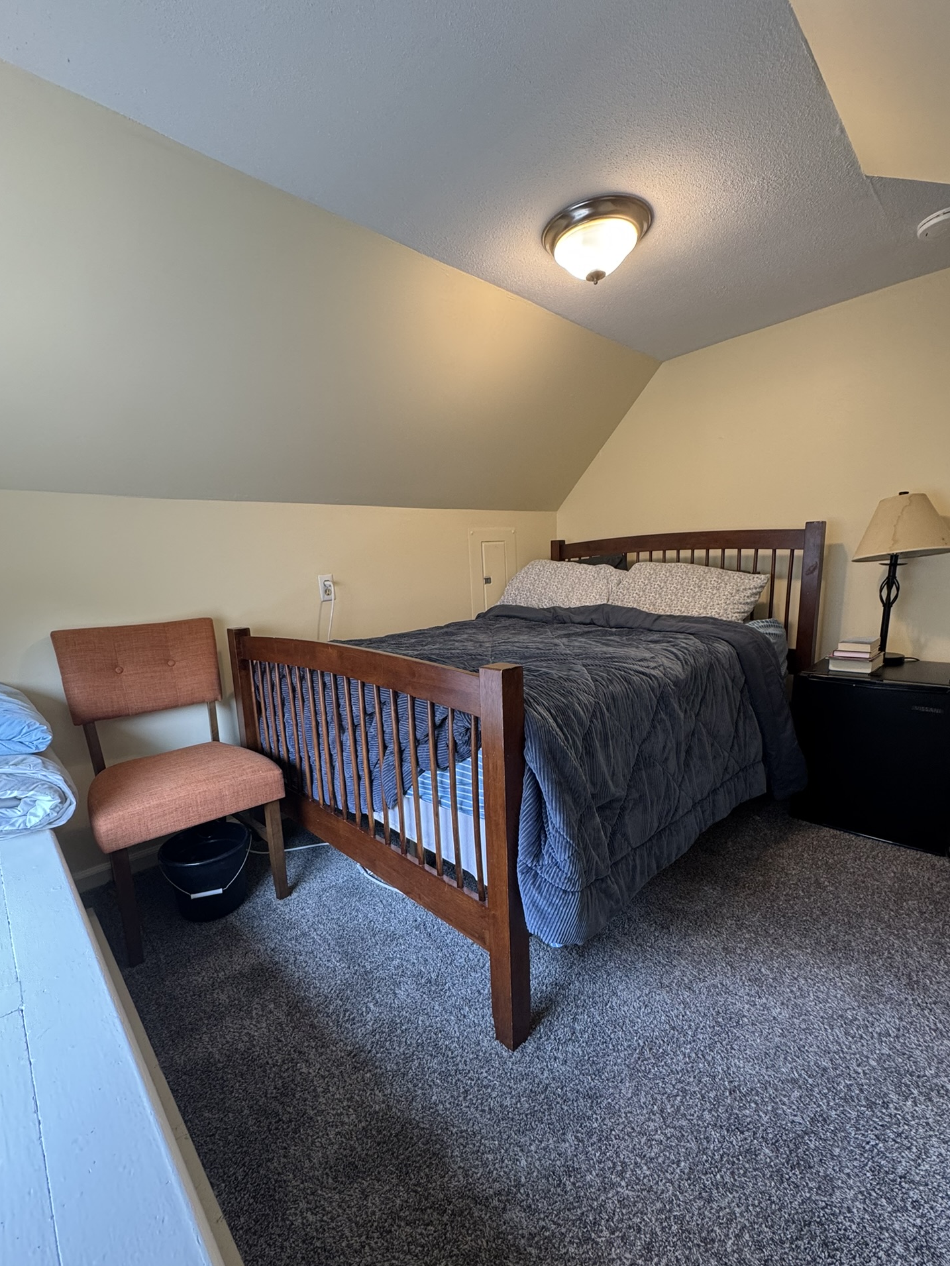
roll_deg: +3.0
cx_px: 462
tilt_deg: -10.9
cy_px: 668
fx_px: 549
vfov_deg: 98.1
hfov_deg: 81.7
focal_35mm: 15
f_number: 2.2
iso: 200
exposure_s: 1/60
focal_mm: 2.22
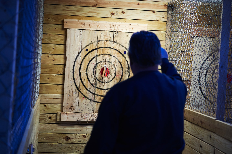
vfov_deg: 19.5
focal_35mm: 70
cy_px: 77
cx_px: 116
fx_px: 451
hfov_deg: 28.8
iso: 1600
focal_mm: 70
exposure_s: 1/125
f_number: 4
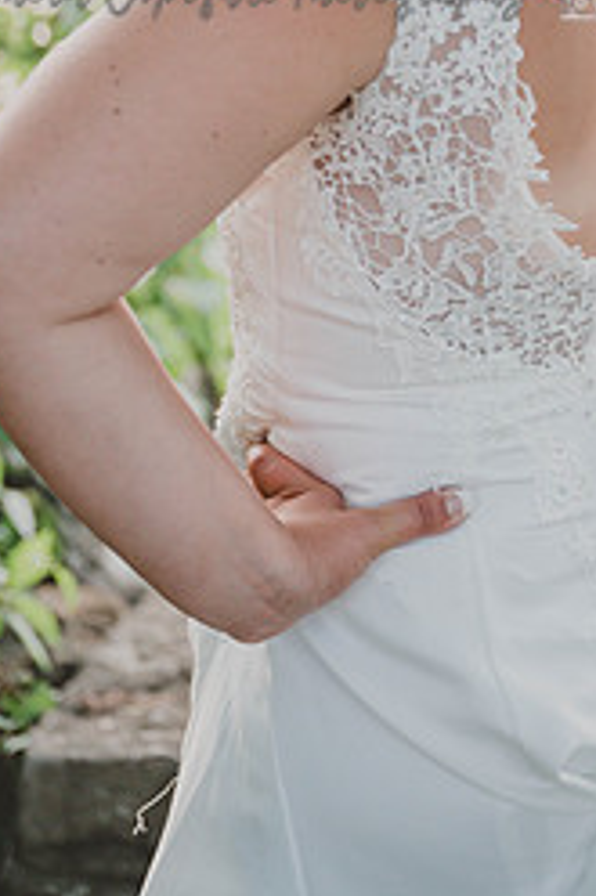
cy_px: 126
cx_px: 399
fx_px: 2213
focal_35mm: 89
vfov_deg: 22.4
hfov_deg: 15.3
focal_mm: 49
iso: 1400
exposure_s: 1/125
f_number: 2.8
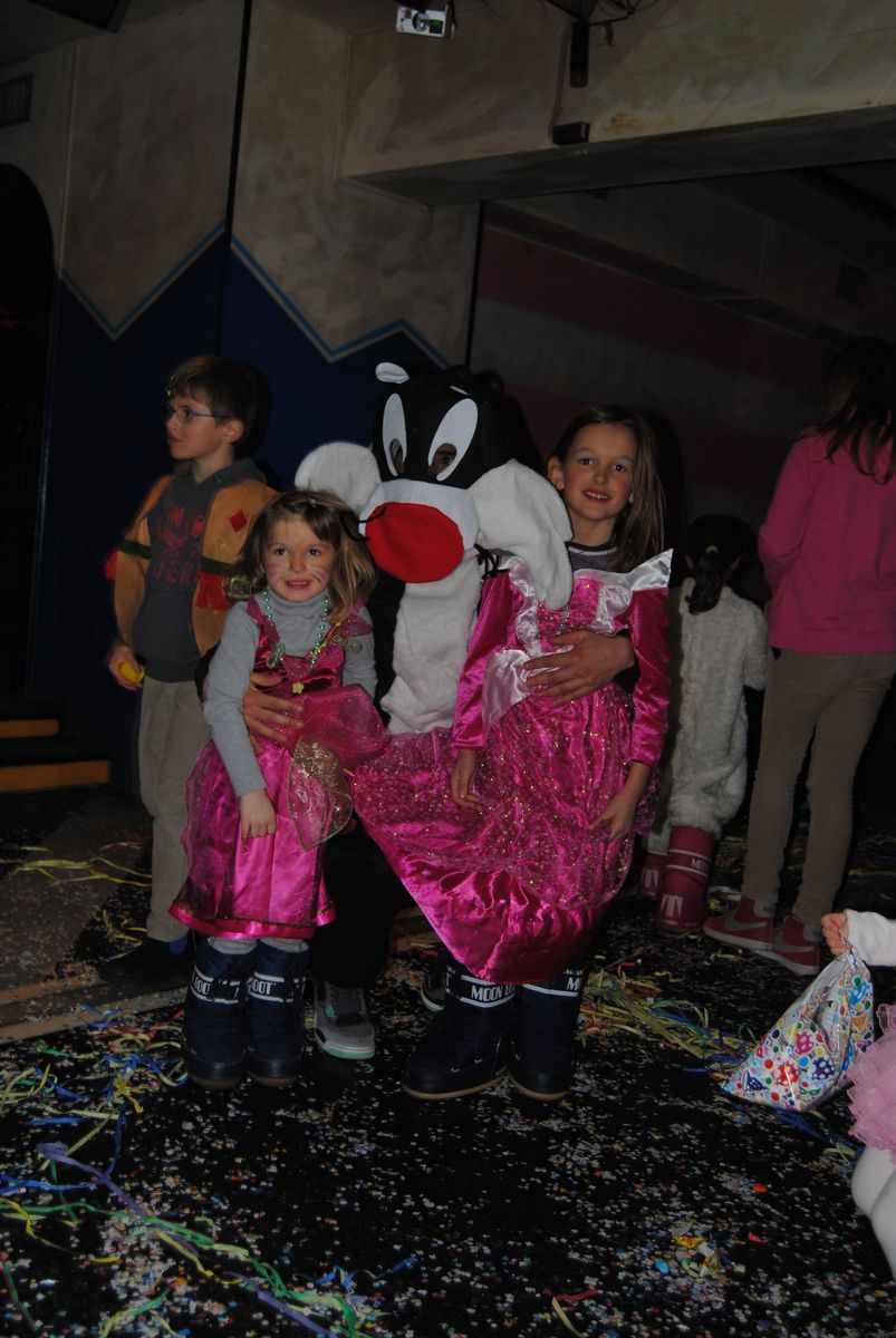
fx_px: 1340
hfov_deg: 37.0
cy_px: 669
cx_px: 448
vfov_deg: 53.1
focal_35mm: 36
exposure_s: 1/60
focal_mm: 24
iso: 200
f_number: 3.8
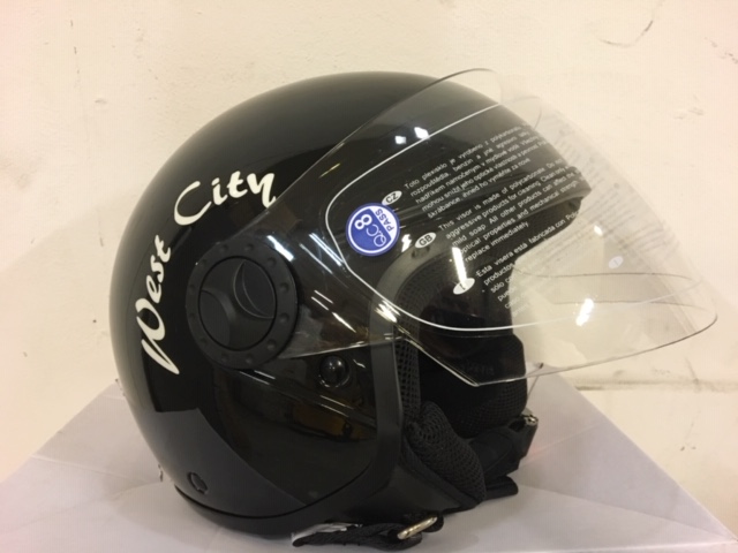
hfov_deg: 61.7
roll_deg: -2.4
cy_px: 276
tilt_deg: -23.4
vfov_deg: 48.2
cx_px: 369
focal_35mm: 29
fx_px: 618
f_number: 2.2
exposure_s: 1/20
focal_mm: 4.15
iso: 200
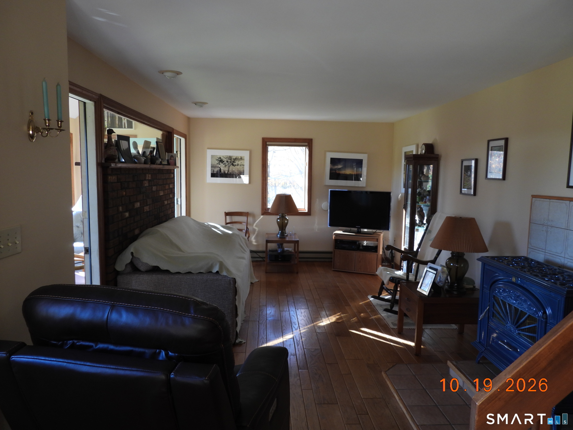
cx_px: 286
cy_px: 215
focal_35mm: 24
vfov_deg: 56.8
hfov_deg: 71.6
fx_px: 397
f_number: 2.8
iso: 110
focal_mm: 4.3
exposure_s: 1/30
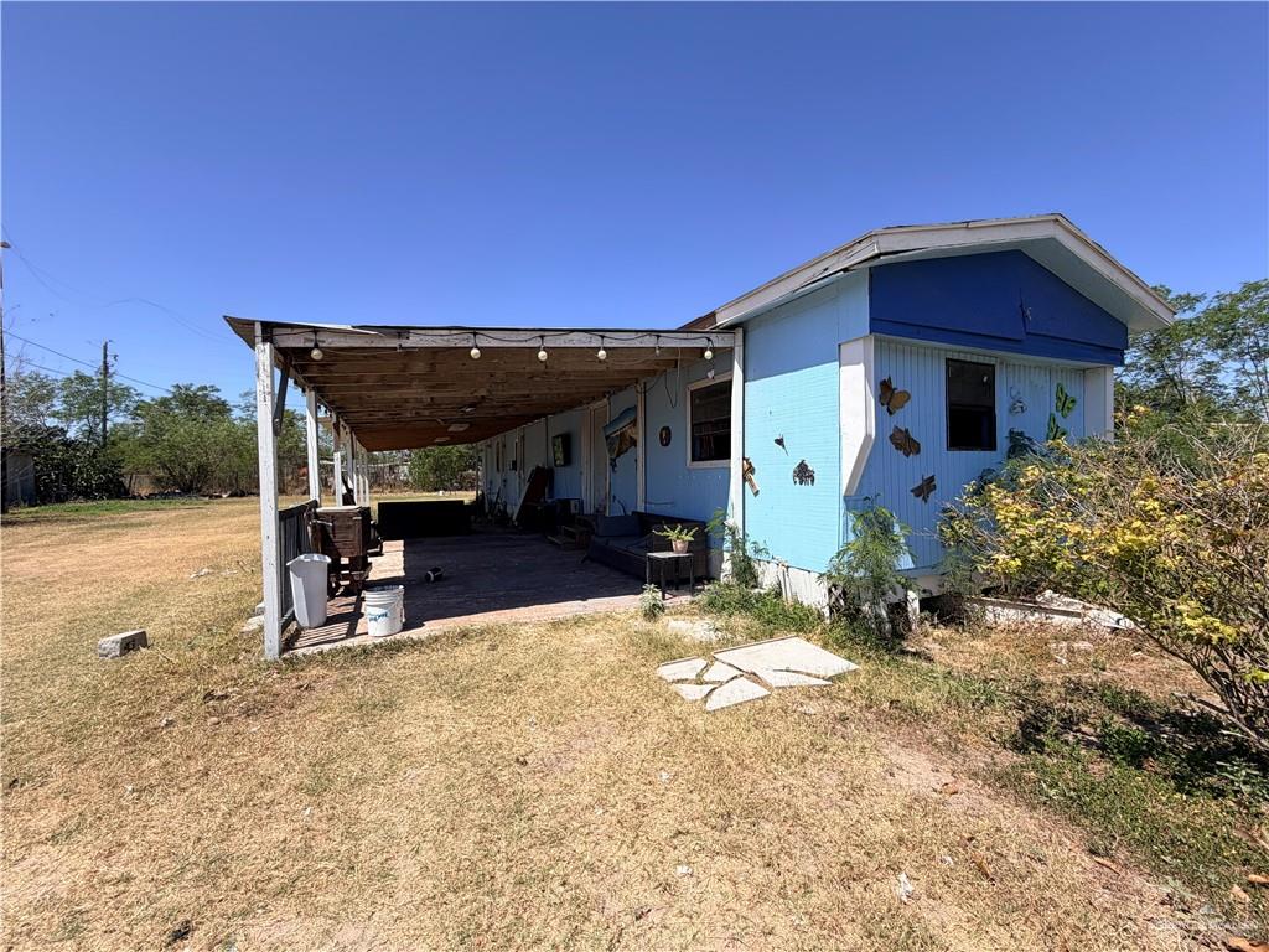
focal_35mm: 14
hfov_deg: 102.1
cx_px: 634
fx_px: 513
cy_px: 476
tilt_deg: -1.7
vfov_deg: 85.7
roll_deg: +1.3
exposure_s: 1/888
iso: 20
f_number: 2.2
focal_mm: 2.22
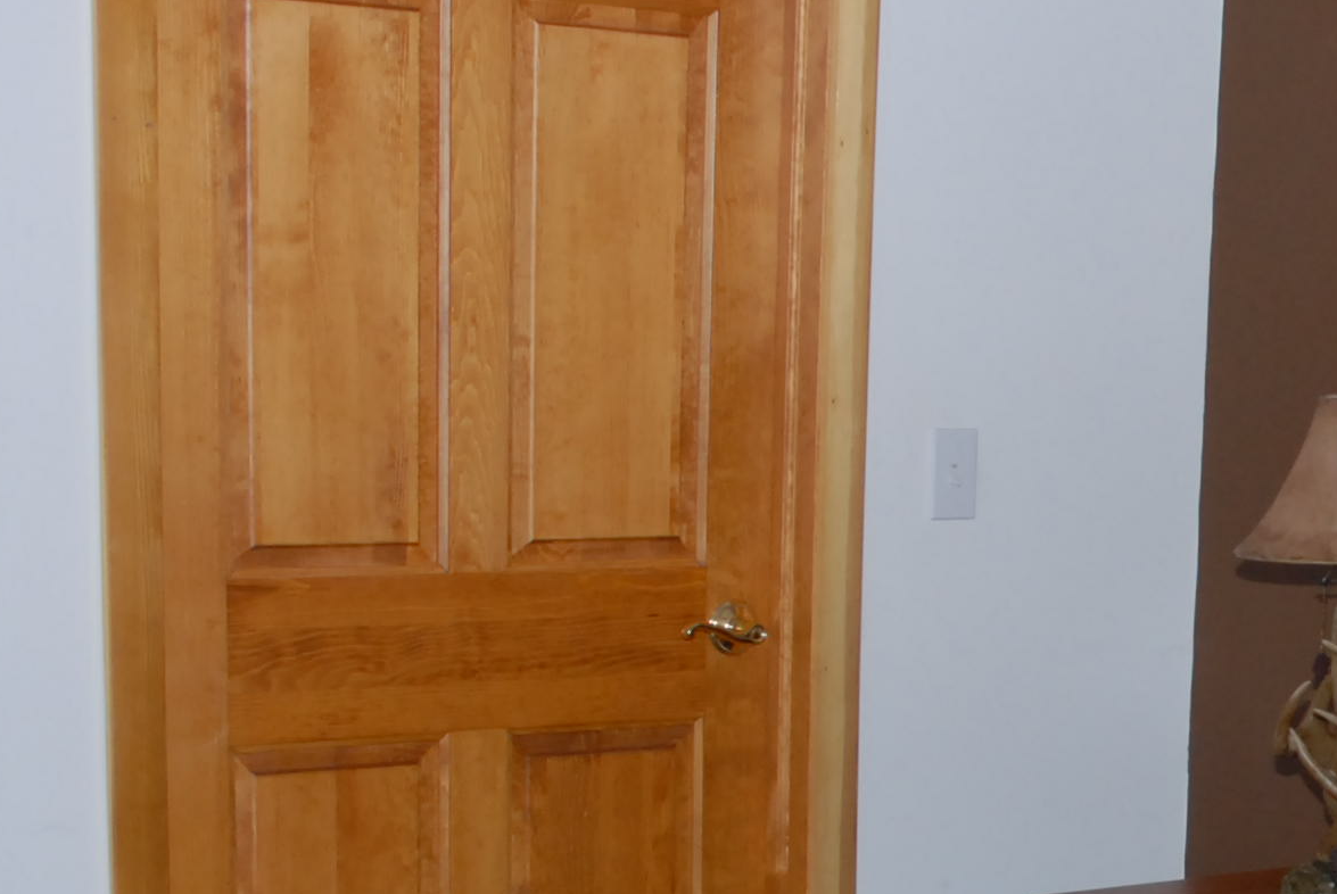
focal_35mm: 89
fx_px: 3309
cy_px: 990
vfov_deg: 15.0
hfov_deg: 20.6
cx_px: 1786
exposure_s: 1/60
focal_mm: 18
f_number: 5.6
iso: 400
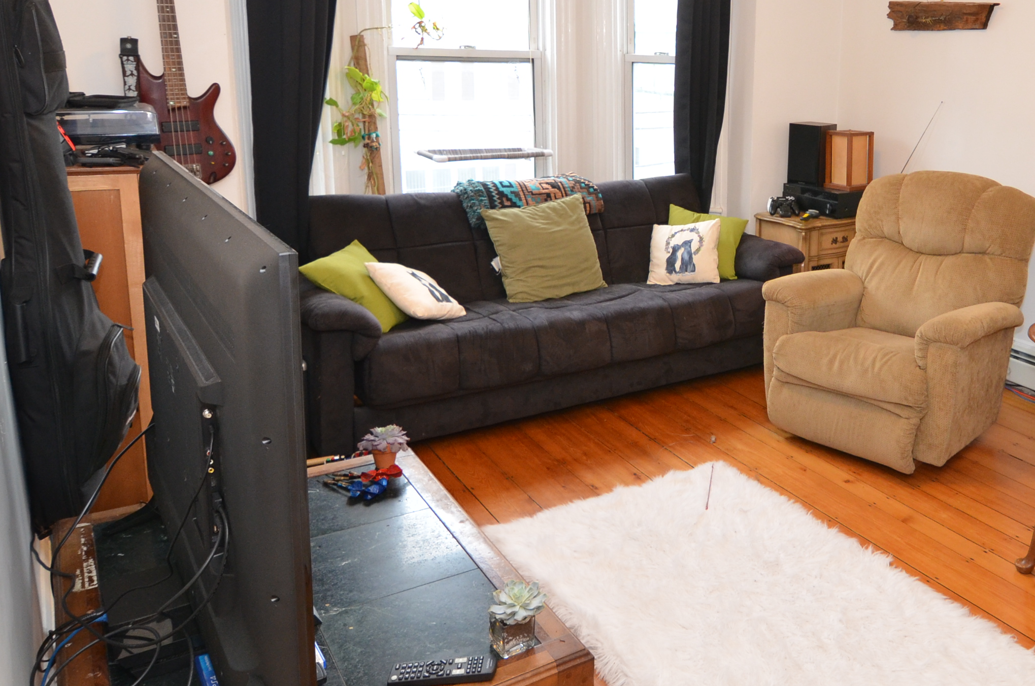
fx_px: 858
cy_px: 225
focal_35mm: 30
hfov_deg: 58.4
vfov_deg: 42.9
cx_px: 798
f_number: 4
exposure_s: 1/60
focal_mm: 11
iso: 720
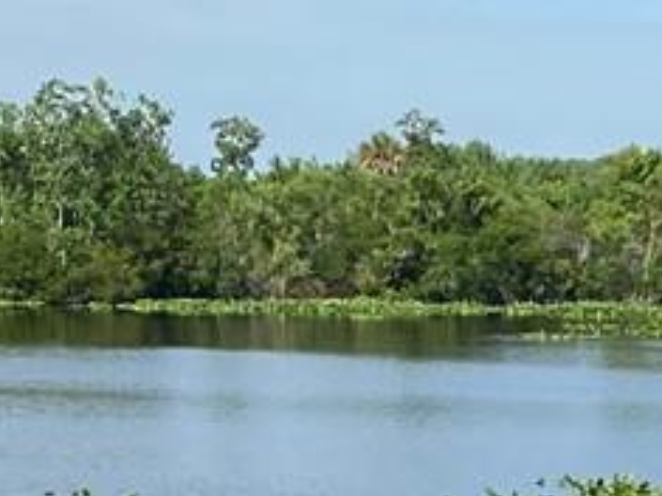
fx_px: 3383
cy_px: 519
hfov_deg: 11.1
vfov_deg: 8.3
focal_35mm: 177
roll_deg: -1.4
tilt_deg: -5.7
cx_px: 541
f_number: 1.8
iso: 32
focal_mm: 4.25
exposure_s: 1/2967
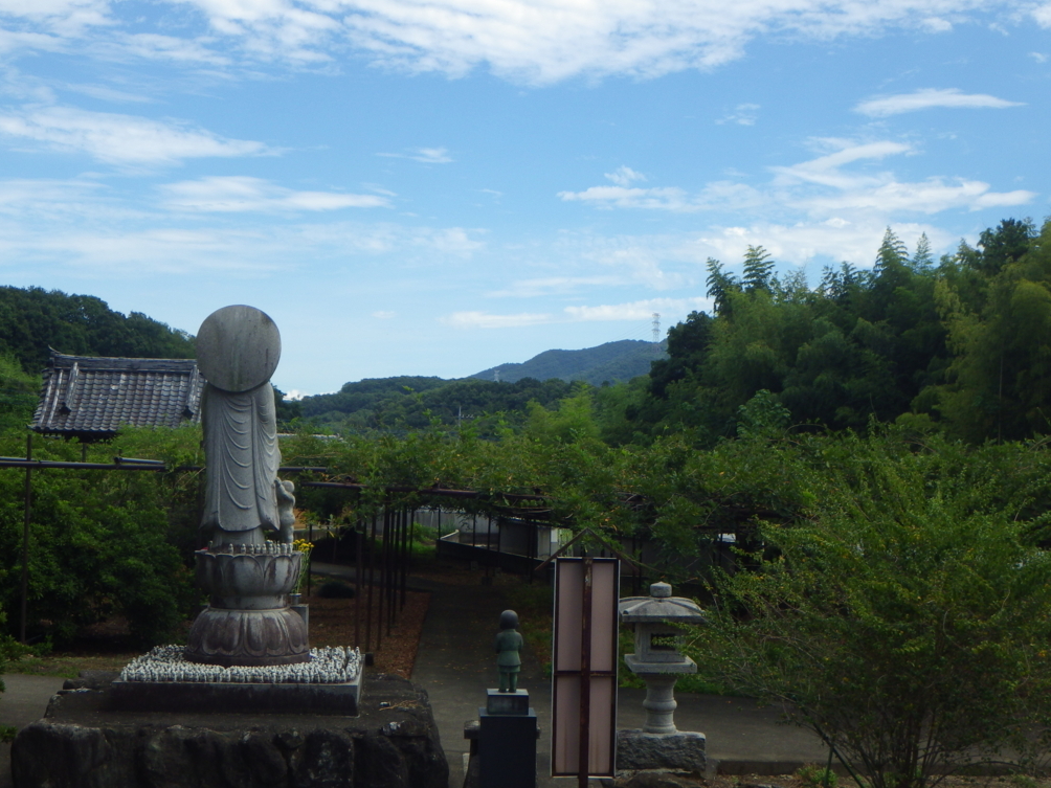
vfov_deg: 28.0
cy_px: 398
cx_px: 527
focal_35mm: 52
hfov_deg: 36.8
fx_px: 1579
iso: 125
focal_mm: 9.1
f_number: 5.3
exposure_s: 1/500
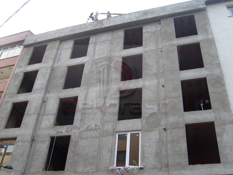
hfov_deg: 52.6
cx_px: 116
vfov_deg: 40.7
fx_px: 236
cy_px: 88
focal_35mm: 35
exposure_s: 1/90
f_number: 2.8
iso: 100
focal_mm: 5.8
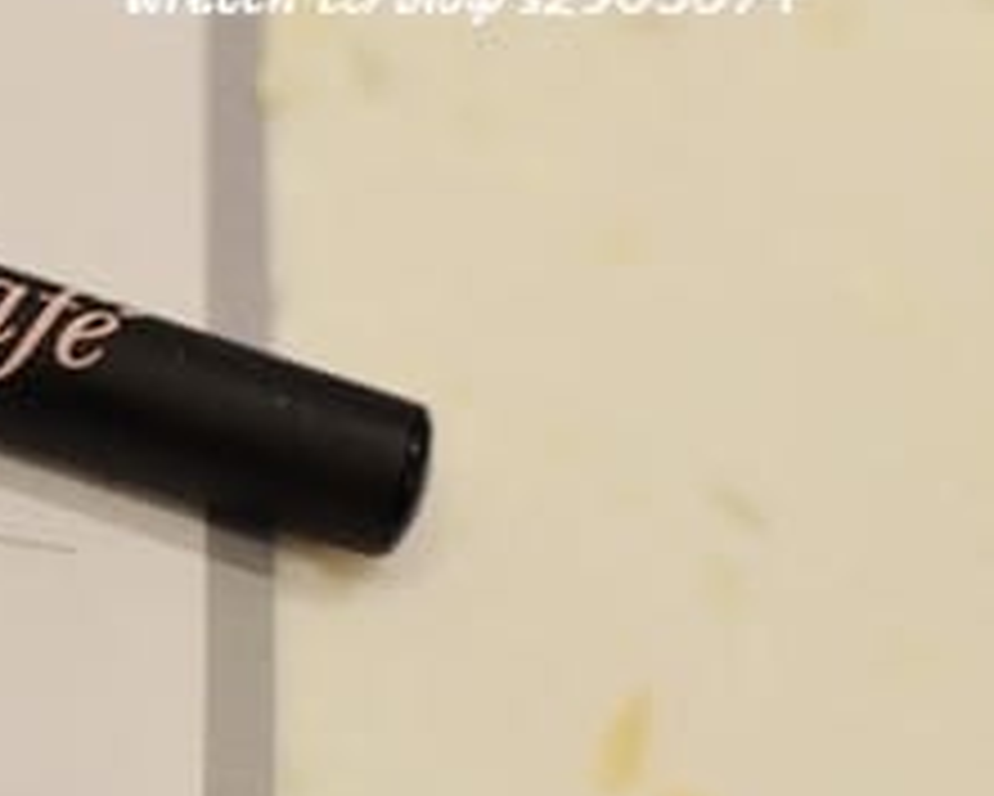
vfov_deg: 10.8
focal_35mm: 142
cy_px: 137
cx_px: -391
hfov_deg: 13.0
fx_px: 4190
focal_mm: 35
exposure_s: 1/80
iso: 1600
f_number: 4
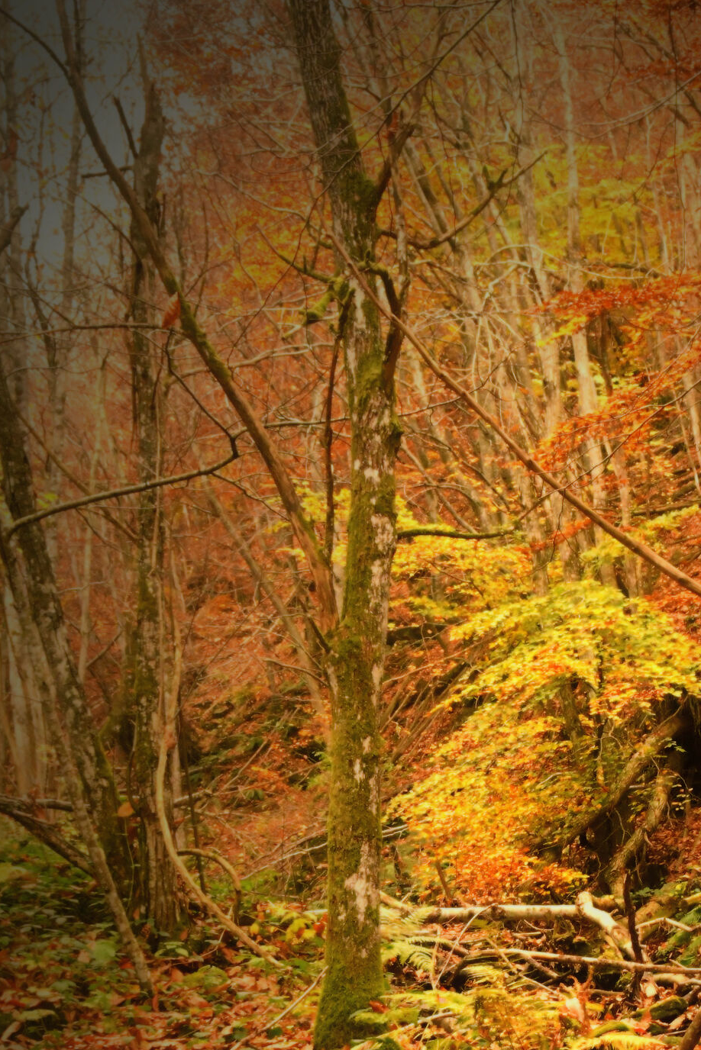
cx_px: 548
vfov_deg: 28.7
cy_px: 897
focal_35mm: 68
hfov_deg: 19.8
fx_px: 1985
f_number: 13
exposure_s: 1/60
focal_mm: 26
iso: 4000
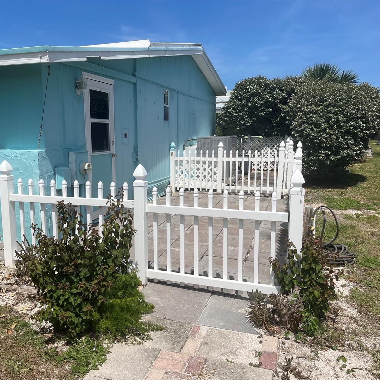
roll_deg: +0.2
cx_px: 157
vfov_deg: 52.5
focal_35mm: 31
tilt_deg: -8.7
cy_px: 192
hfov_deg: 52.3
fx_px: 385
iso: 50
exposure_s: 1/6897
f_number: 1.6
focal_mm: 5.1
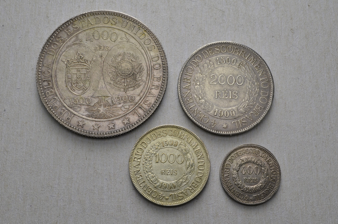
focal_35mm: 52
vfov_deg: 25.6
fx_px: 492
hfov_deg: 37.9
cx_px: 169
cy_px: 112
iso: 400
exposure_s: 1/250
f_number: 14
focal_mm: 35
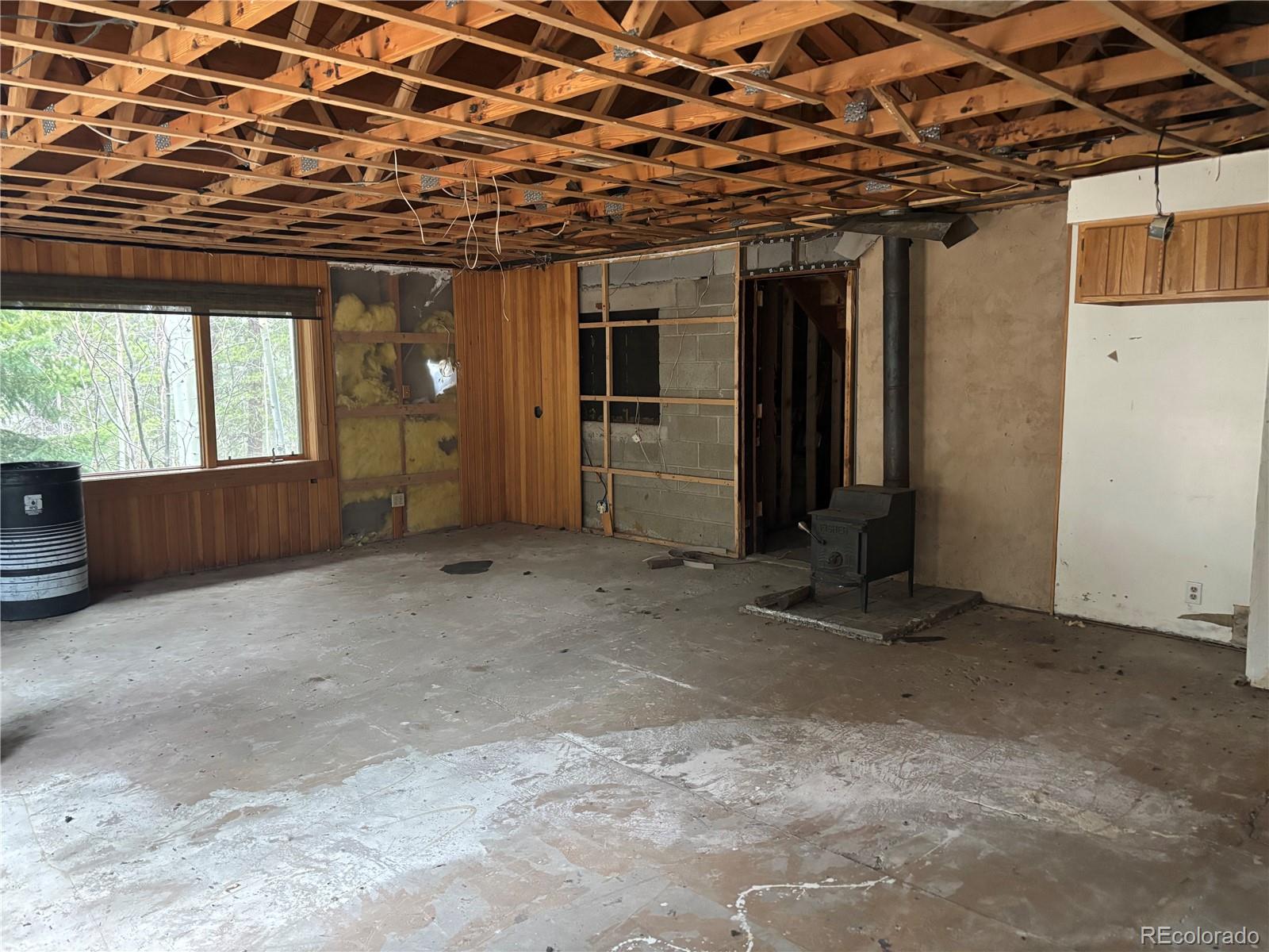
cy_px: 476
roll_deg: -0.1
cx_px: 634
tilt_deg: -6.3
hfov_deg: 67.3
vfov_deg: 53.1
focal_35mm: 26
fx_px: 953
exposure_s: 1/40
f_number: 1.6
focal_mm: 5.96
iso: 640
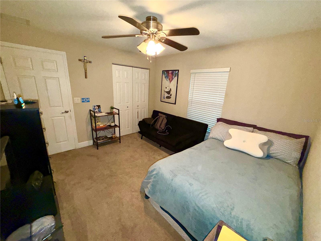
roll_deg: -3.0
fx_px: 130
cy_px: 120
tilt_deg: -15.3
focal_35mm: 14
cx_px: 160
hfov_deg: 102.1
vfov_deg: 85.7
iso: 250
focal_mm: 2.22
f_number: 2.2
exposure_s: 1/60
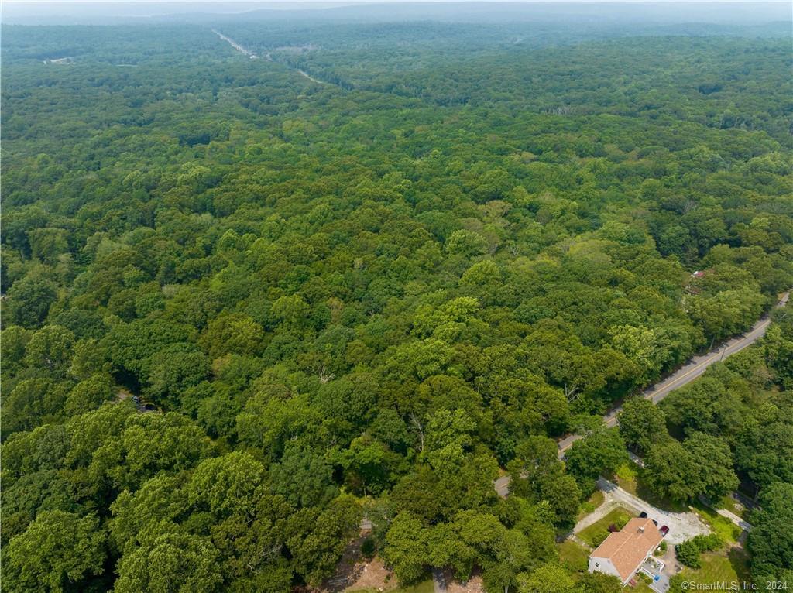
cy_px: 296
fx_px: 549
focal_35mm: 24
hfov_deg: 71.6
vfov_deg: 56.7
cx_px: 396
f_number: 4
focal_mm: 12.29
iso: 100
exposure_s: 1/160
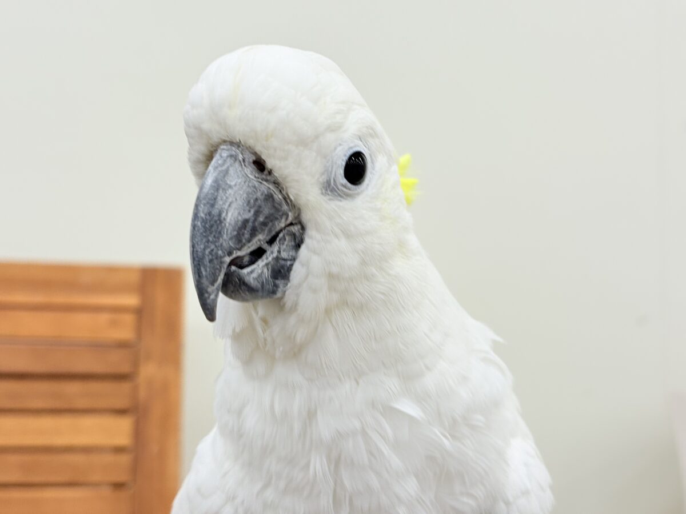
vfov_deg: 28.0
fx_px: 1031
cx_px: 343
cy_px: 257
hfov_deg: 36.8
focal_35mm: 52
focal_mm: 5.96
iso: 32
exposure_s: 1/50
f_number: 1.6
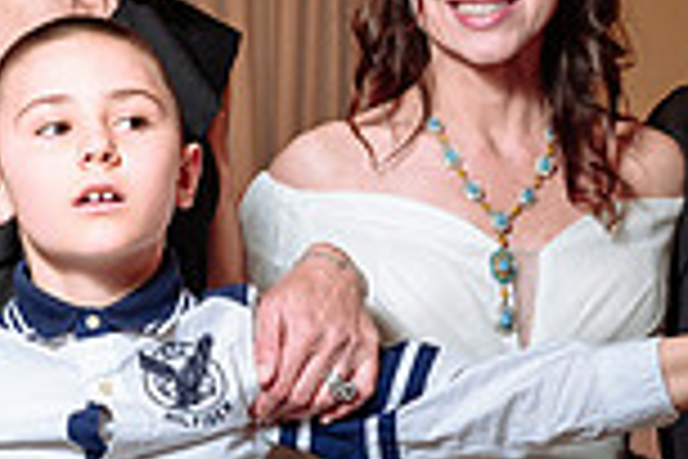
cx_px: 41
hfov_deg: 13.0
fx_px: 2981
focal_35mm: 156
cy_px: 248
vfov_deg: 8.8
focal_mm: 38
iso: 500
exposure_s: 1/160
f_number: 4.5
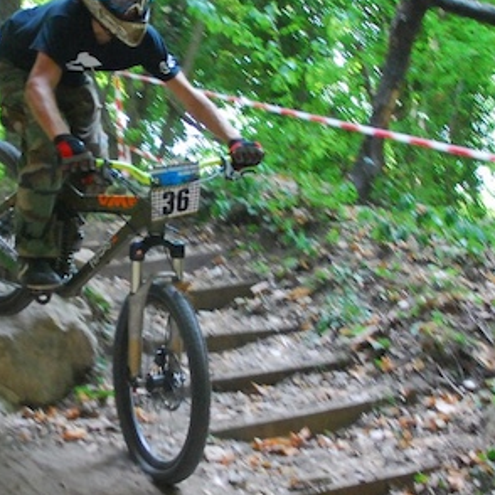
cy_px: 234
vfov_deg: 21.6
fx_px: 1294
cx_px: 120
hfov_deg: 21.5
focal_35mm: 80
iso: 1000
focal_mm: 18
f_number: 3.5
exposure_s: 1/160
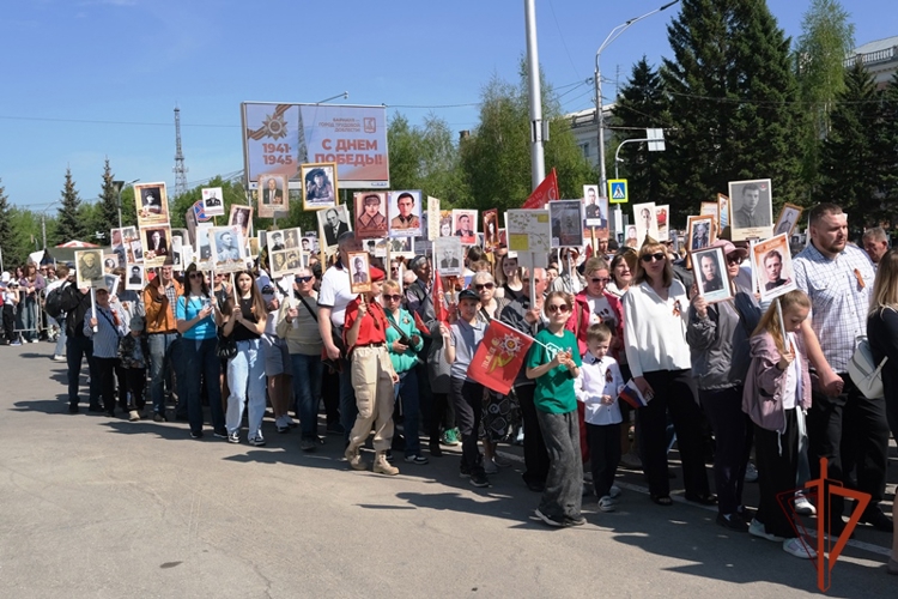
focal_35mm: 32
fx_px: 798
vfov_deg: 41.1
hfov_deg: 58.7
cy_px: 300
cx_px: 449
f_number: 5.6
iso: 160
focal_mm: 21.2
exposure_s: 1/900
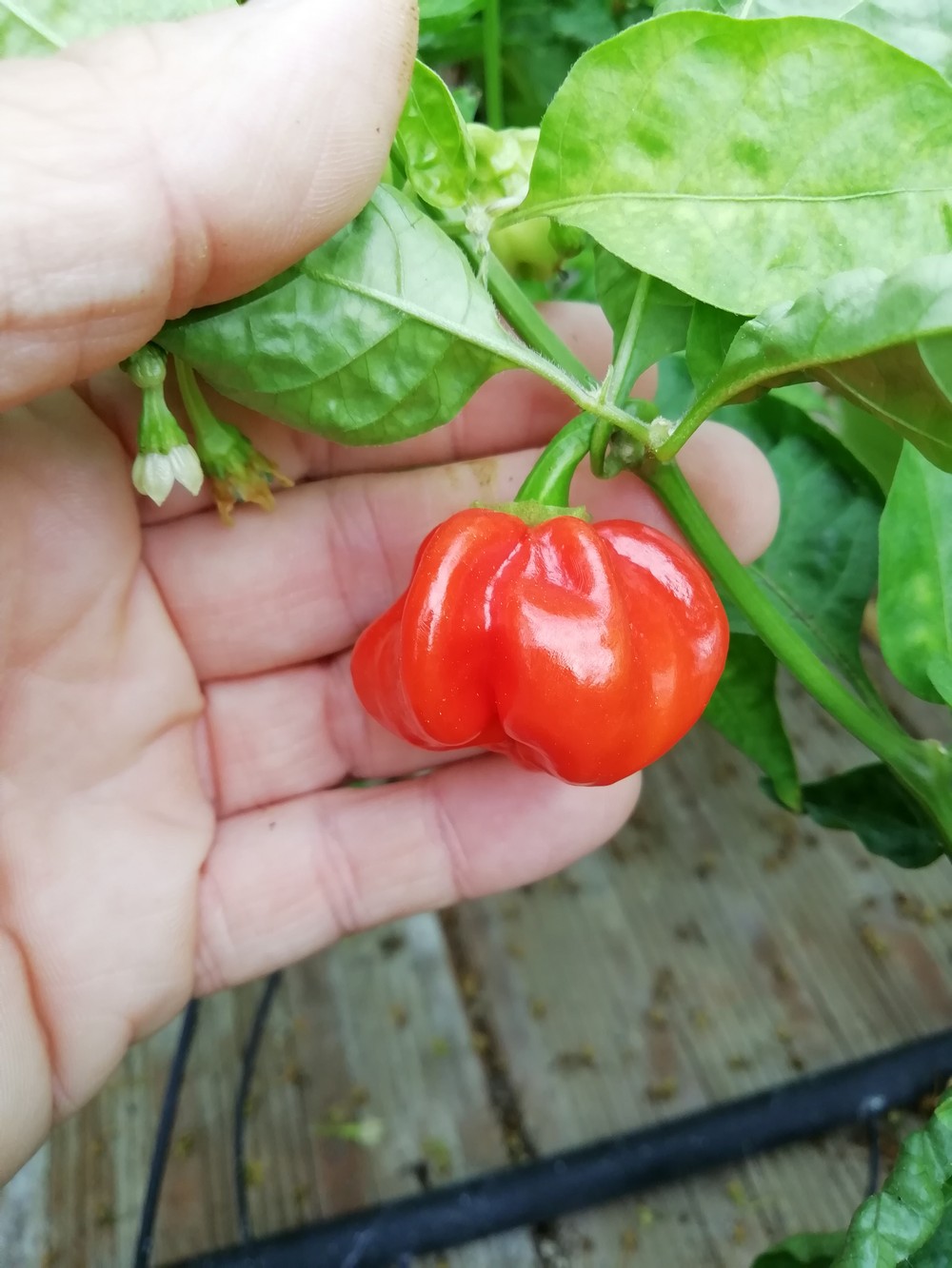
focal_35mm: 26
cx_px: 476
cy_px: 634
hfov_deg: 53.1
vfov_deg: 67.3
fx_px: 953
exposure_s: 1/50
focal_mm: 3.21
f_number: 2.2
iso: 80
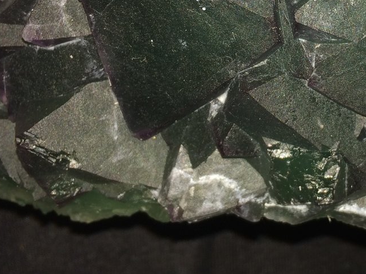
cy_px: 22
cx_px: 330
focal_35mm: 72
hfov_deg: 26.1
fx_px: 761
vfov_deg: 20.0
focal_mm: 4.15
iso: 32
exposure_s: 1/39
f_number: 2.2
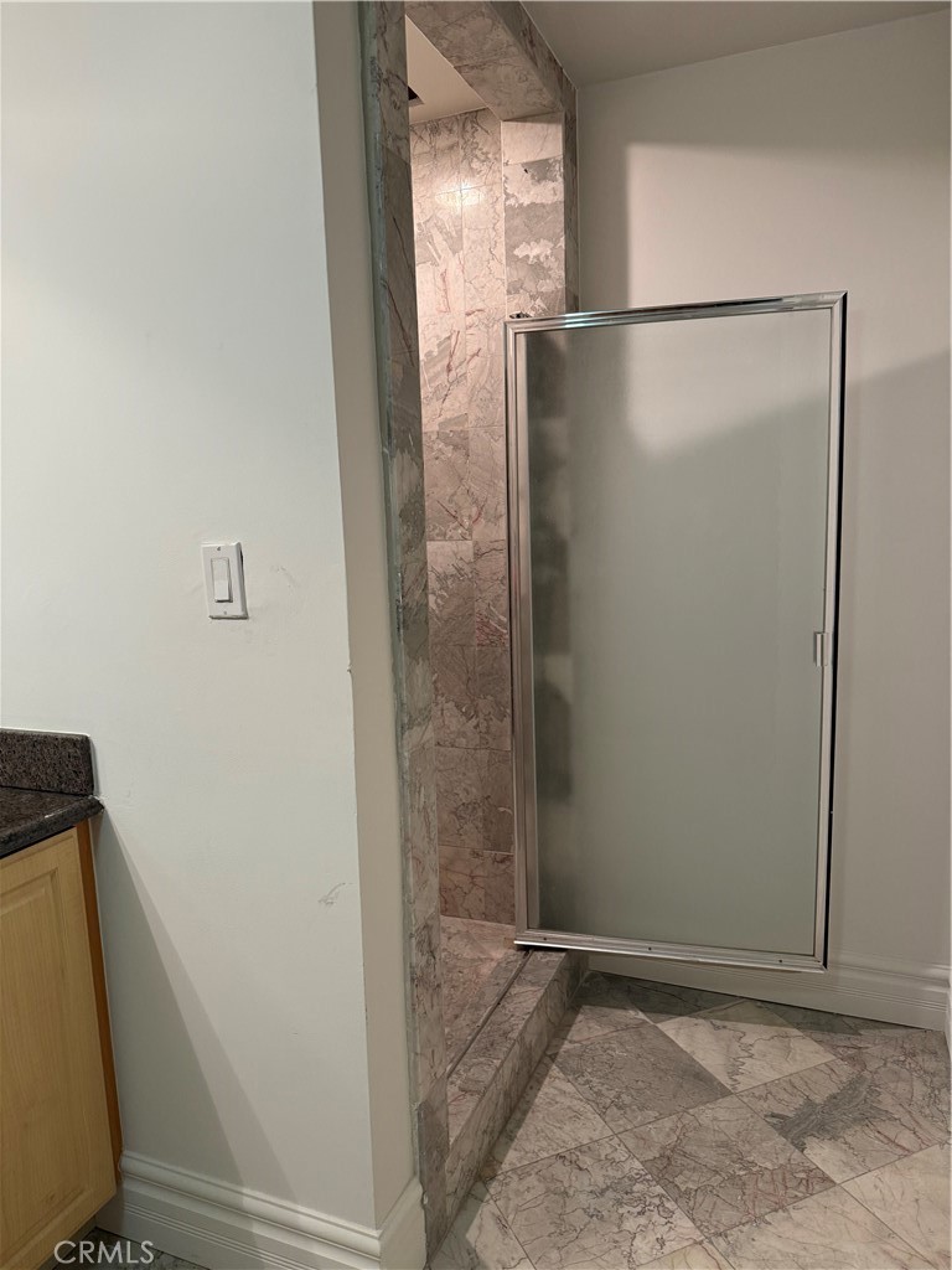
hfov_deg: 56.8
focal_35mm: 24
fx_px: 880
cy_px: 635
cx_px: 476
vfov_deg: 71.6
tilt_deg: -8.1
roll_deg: +2.5
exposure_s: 1/60
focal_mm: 6.76
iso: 250
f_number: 1.78
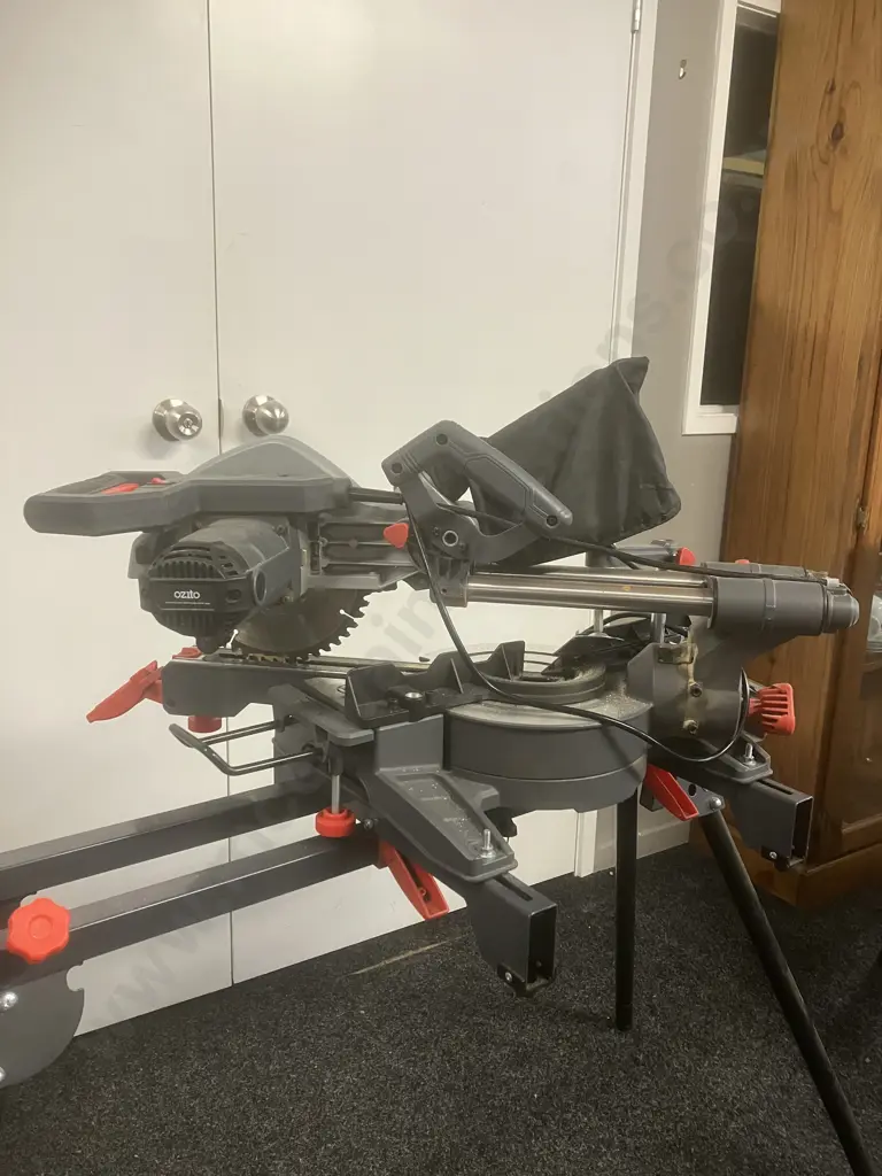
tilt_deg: -12.4
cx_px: 441
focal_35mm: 28
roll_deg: -1.7
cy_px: 588
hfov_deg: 49.7
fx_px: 951
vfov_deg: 63.4
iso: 200
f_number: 1.8
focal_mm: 3.99
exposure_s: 1/50
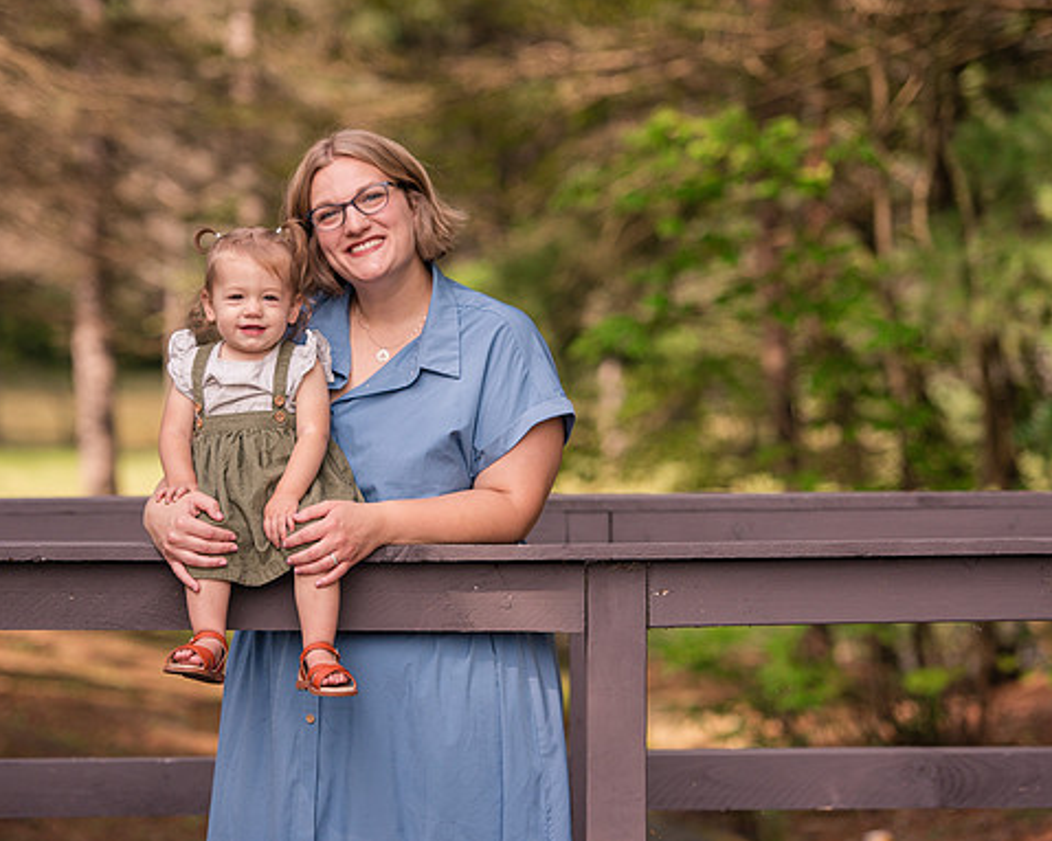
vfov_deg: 11.1
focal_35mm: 139
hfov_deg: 13.9
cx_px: 496
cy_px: 420
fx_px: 4327
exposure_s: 1/1250
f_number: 3.2
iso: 400
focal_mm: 120
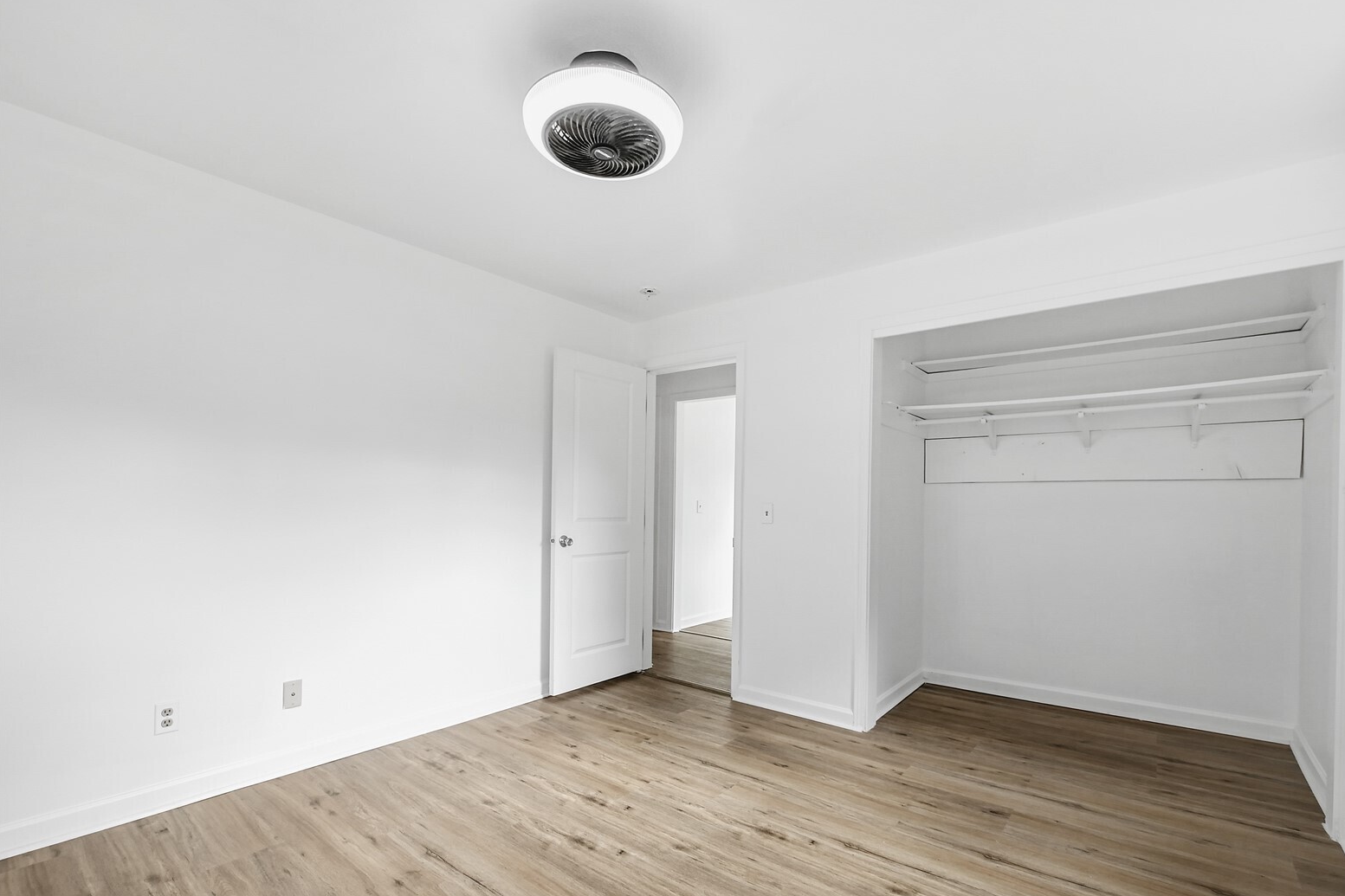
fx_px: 560
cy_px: 480
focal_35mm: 15
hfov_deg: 100.4
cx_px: 691
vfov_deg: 77.2
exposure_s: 1/60
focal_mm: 7
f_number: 4
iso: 400
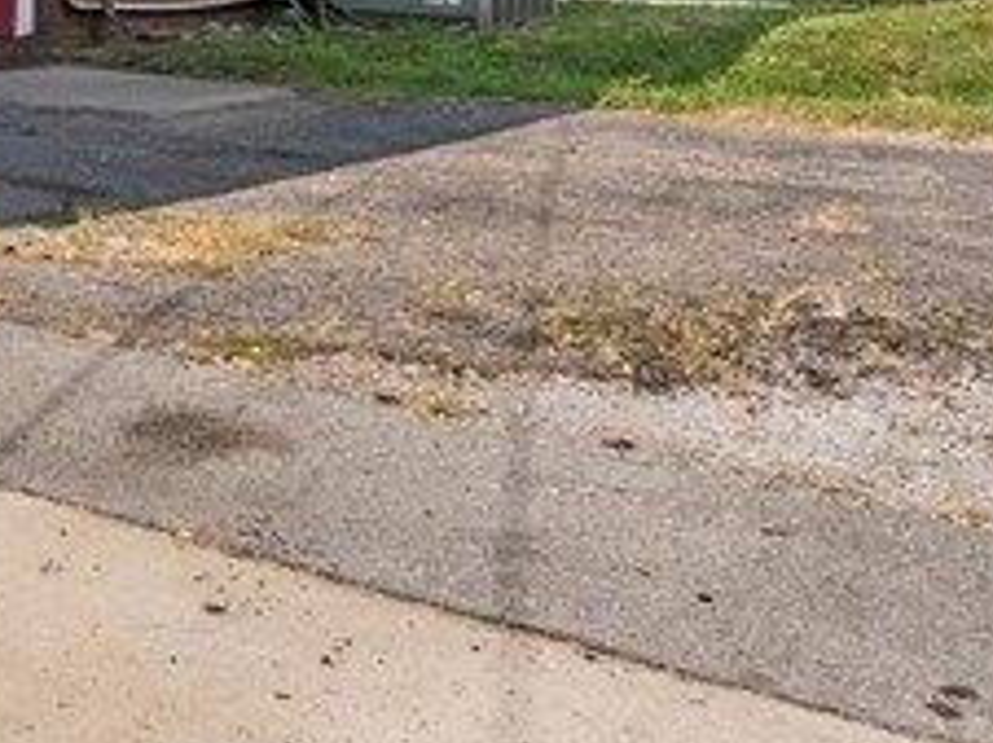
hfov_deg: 20.3
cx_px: -705
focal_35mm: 74
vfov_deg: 18.8
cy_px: -149
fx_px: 2121
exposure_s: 1/320
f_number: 11
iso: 800
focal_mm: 16
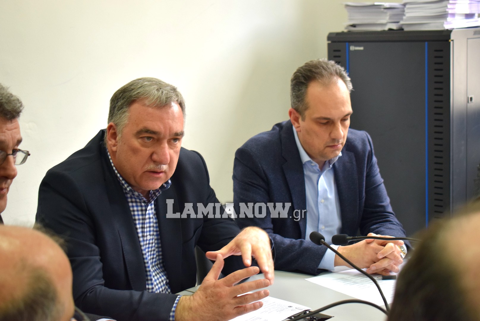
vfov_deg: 21.6
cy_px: 160
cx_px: 240
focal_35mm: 63
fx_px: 841
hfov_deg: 31.9
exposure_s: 1/60
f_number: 5
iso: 1000
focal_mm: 42
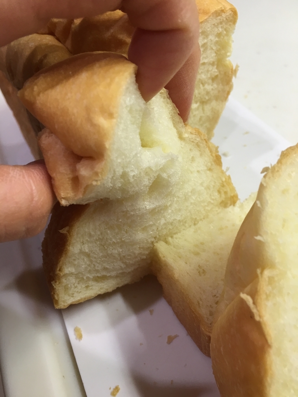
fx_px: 333
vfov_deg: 61.7
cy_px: 198
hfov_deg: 48.2
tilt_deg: -46.8
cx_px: 149
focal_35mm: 29
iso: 25
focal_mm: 4.15
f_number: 2.2
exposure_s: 1/15
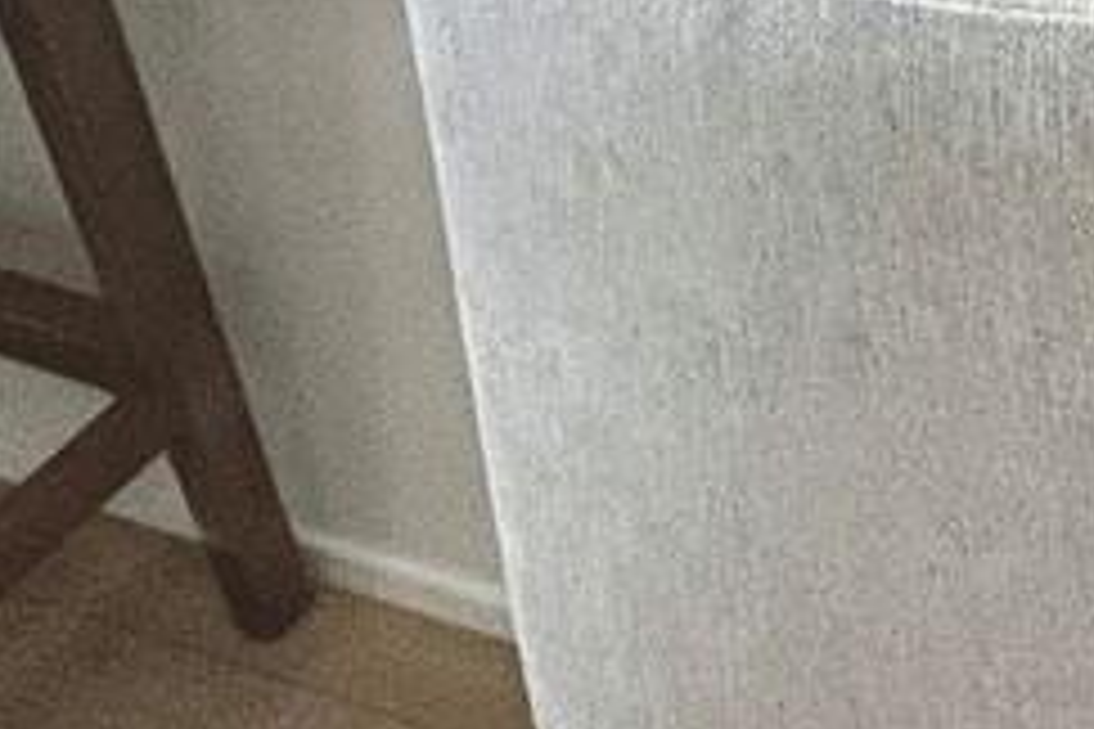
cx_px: 1936
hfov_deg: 18.3
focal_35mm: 89
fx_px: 2704
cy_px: -1926
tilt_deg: -3.2
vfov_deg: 9.0
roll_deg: +0.9
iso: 80
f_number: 1.8
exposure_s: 1/120
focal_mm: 1.57
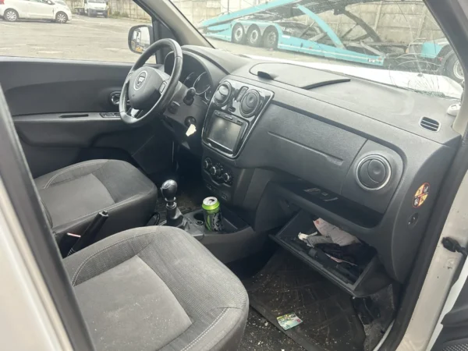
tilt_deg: -23.1
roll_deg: -3.5
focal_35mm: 26
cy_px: 176
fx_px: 352
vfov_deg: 53.1
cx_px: 234
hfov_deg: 67.3
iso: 125
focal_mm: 5.7
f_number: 1.5
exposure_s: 1/121
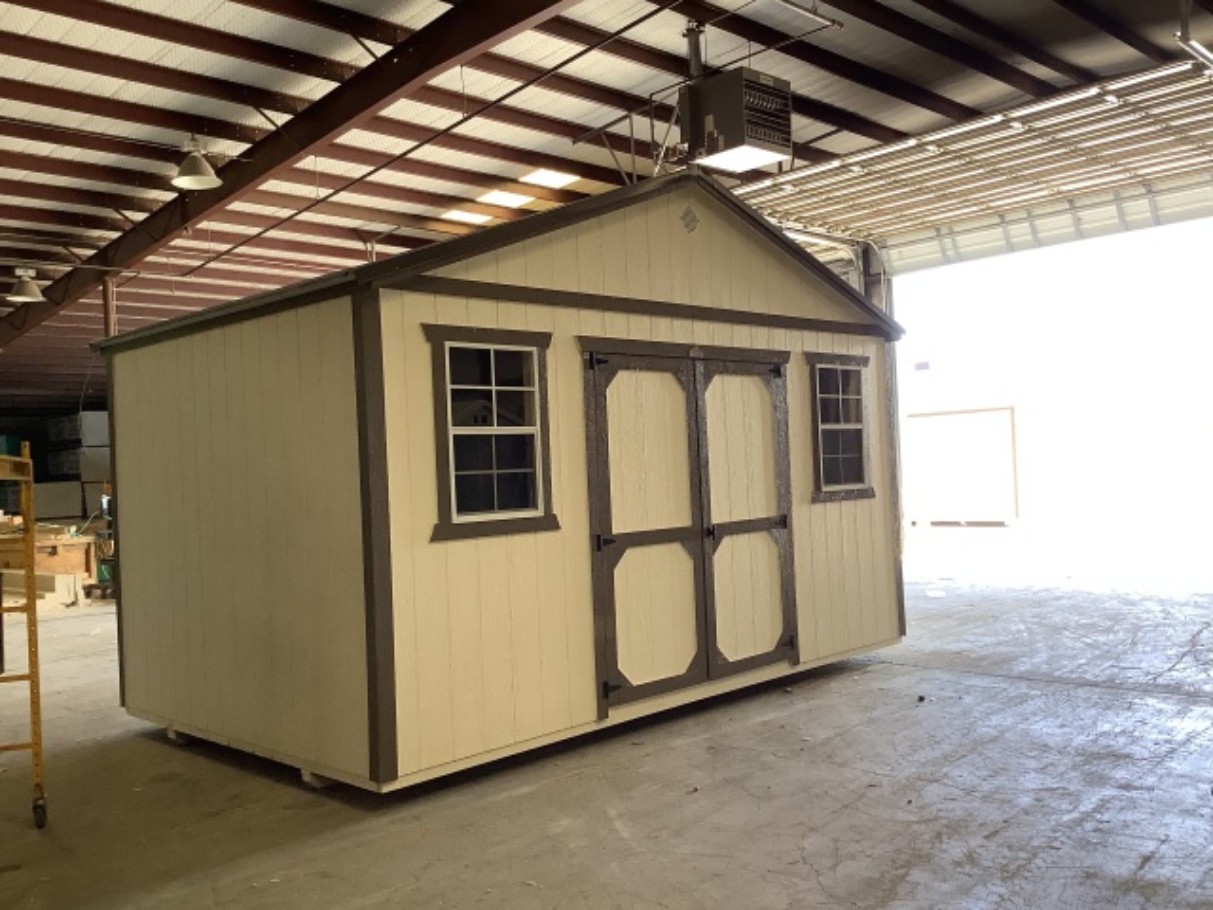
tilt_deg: -0.6
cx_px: 606
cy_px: 455
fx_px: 1086
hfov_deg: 58.4
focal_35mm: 31
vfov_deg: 45.4
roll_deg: +2.0
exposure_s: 1/120
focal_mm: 3.3
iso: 80
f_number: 2.4
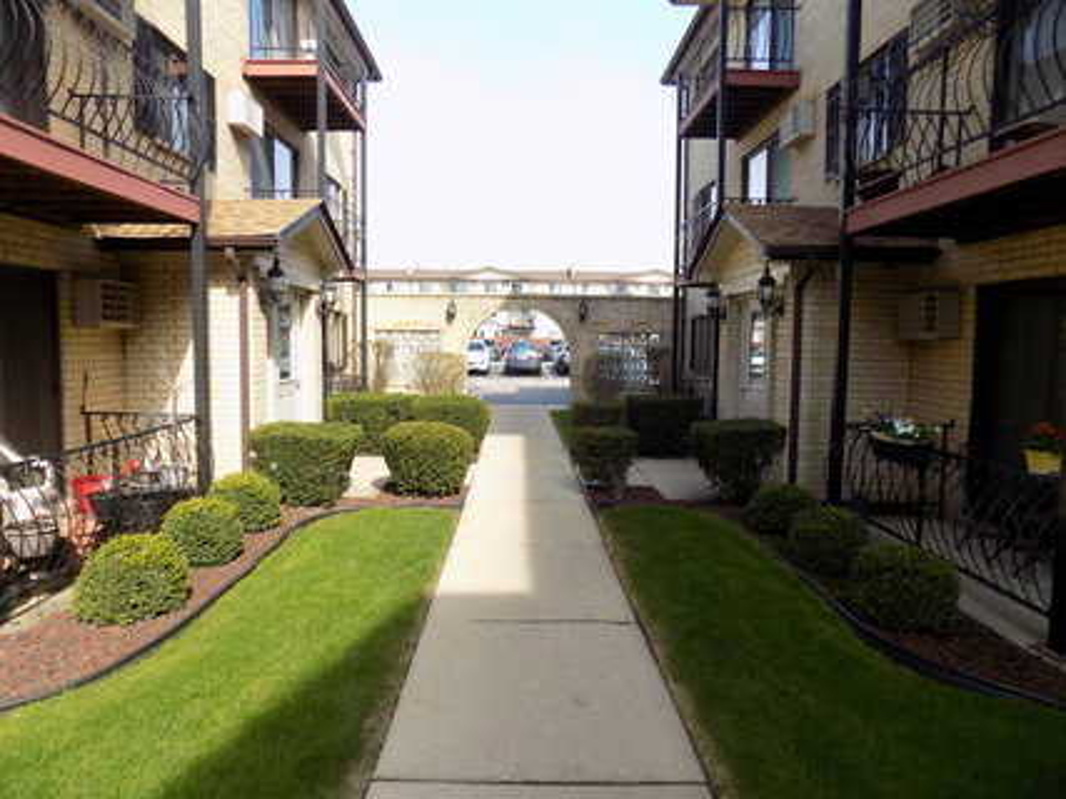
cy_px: 400
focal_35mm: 23
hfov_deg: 73.9
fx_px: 708
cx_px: 533
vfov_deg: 58.9
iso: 80
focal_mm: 4
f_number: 3.1
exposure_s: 1/250
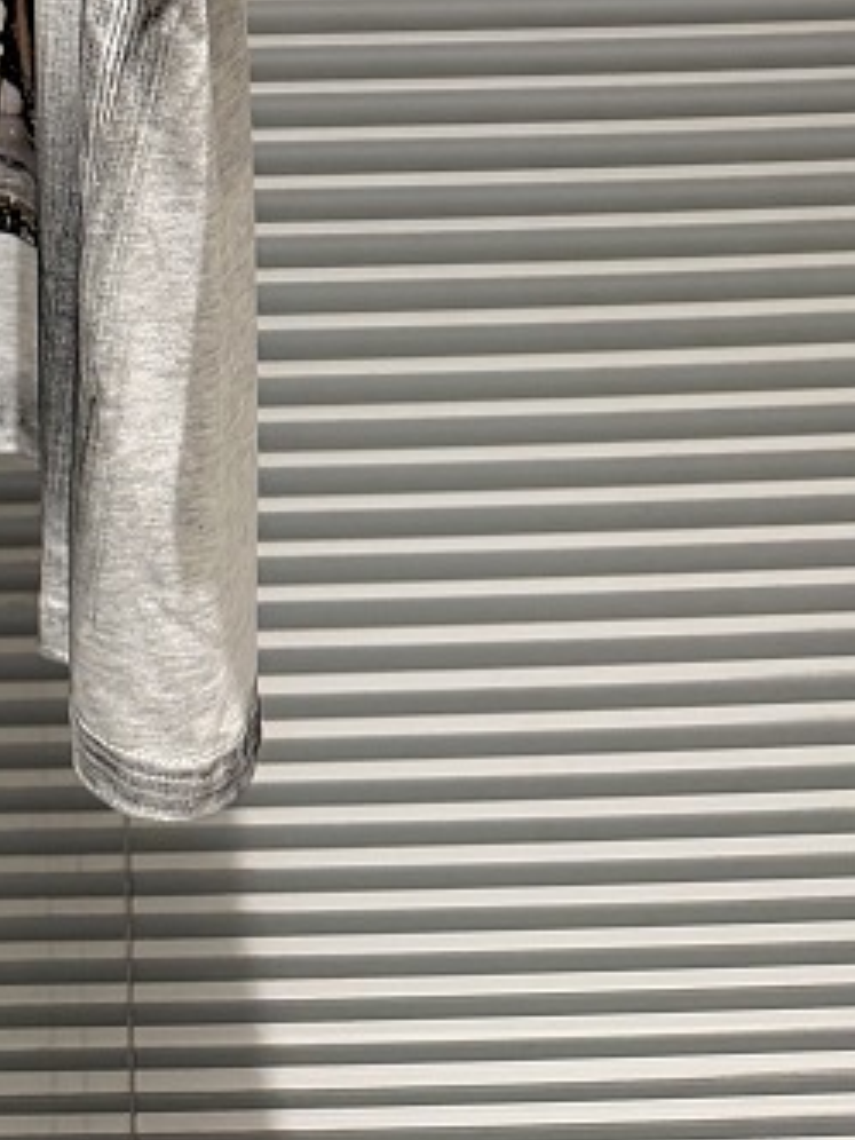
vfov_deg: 20.8
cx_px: -58
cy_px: -625
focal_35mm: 78
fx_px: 2569
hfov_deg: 18.3
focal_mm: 6.76
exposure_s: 1/50
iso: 160
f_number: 1.78
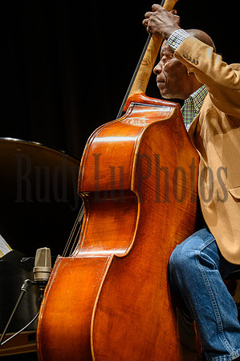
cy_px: 180
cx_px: 120
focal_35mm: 200
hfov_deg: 6.9
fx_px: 2004
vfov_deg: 10.3
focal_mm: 200
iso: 8000
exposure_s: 1/200
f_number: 6.3
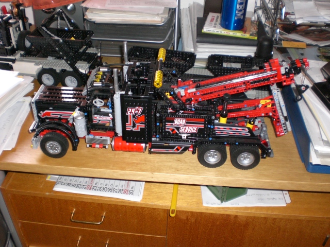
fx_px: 362
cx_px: 165
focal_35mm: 38
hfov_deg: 49.0
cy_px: 124
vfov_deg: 37.7
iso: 200
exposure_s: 1/60
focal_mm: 6.3
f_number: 3.1
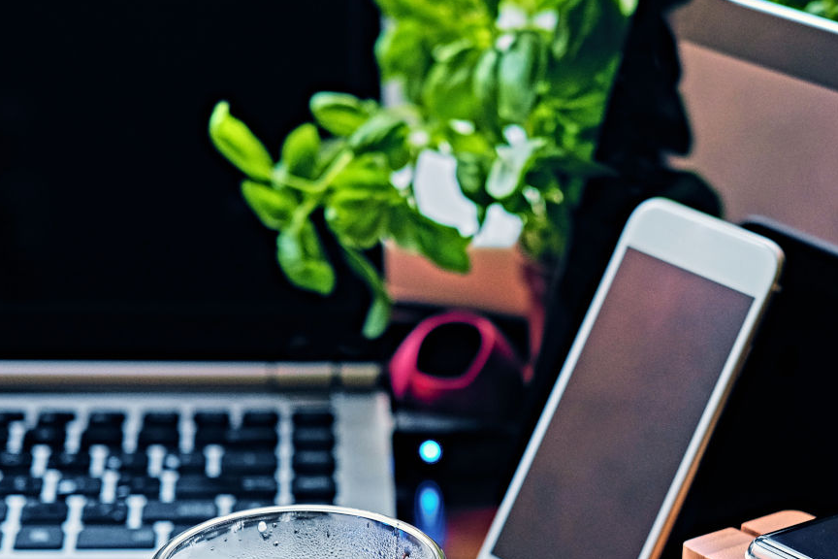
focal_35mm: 92
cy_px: 443
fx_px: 2141
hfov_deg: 22.0
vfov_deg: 14.8
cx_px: 598
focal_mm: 35
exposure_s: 1/125
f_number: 2.5
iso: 400
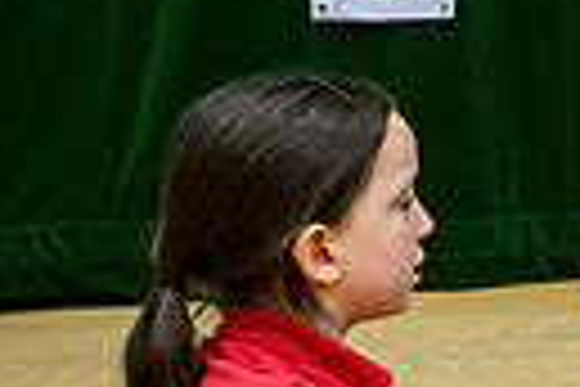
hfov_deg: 13.7
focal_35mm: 128
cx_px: 1151
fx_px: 2062
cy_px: 119
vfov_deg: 10.7
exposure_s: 1/200
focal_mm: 28.5
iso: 4000
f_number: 4
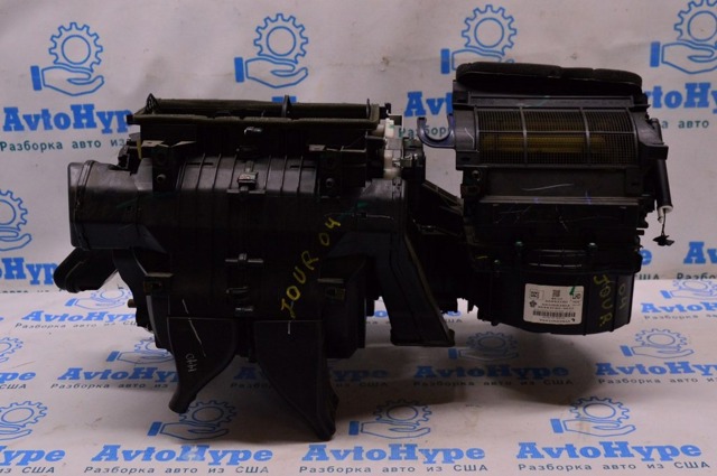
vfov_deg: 28.9
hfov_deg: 42.4
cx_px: 358
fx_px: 925
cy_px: 238
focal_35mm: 46
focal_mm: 31
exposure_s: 1/125
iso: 1600
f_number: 8
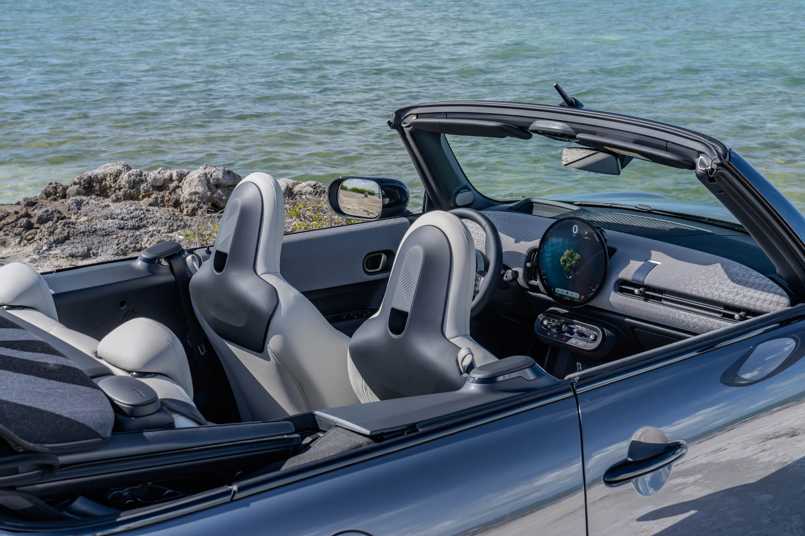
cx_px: 402
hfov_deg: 38.9
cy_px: 268
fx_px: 1140
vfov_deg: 26.5
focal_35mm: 51
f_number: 9
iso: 100
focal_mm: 51
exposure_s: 1/30
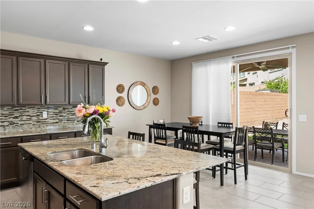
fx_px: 218
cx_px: 157
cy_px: 104
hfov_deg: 71.5
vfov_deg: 51.3
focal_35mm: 25
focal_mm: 17
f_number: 8
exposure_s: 1/5
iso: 400
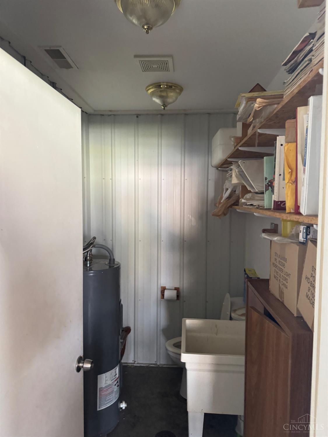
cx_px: 164
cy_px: 218
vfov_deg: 71.6
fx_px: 303
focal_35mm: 24
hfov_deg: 56.8
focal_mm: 6.76
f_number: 1.78
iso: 500
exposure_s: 1/60
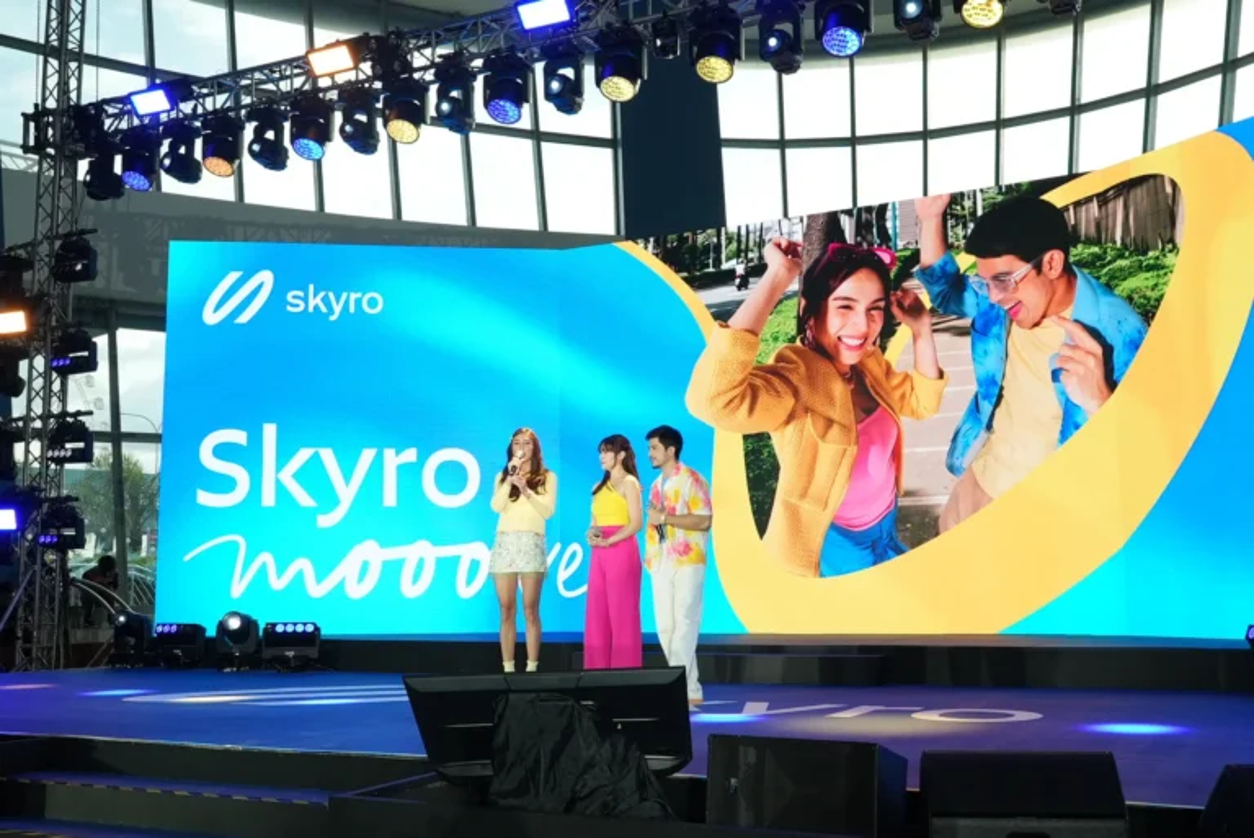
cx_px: 627
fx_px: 1290
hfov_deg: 51.9
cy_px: 419
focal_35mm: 37
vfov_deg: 36.0
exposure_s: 1/200
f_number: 6.3
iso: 500
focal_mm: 25
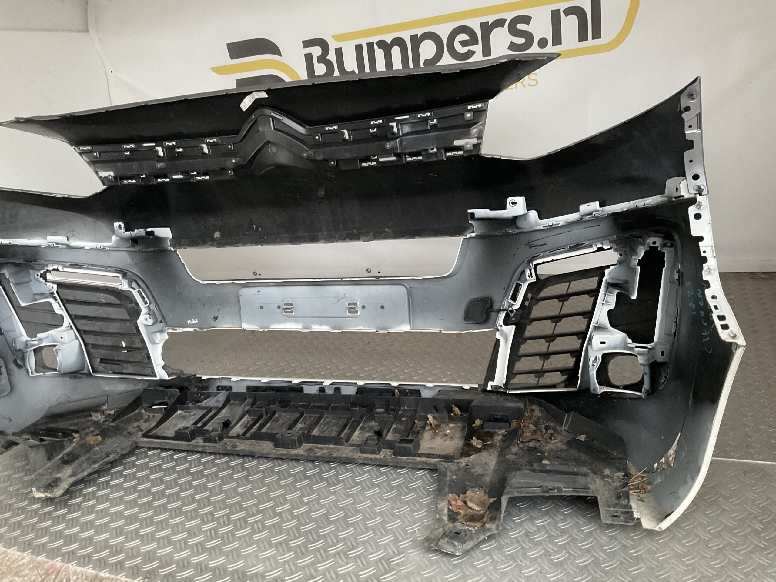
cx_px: 388
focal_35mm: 29
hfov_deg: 61.7
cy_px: 291
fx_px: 650
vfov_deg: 48.2
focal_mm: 3
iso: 320
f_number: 1.8
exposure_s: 1/25
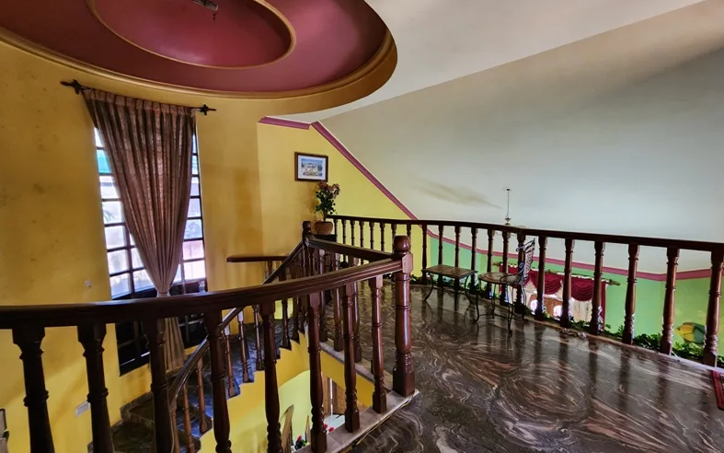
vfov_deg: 78.6
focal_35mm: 14
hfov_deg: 105.3
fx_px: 276
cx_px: 358
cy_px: 217
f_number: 2.2
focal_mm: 2.2
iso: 500
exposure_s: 1/33
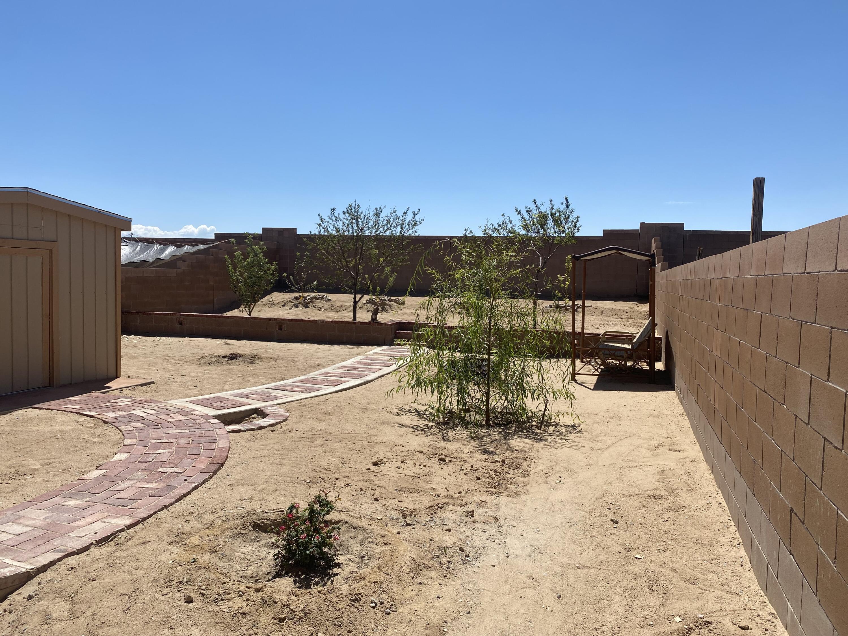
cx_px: 424
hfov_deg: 67.3
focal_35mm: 26
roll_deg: -1.7
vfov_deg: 53.1
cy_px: 318
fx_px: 637
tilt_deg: -5.3
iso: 32
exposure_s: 1/4444
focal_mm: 4.25
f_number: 1.8
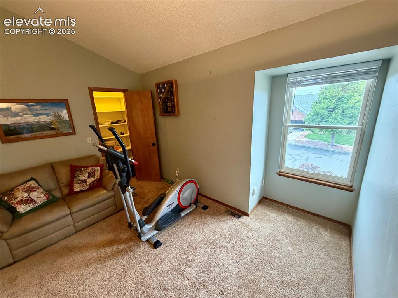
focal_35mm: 14
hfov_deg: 102.1
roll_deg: +2.9
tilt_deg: -15.6
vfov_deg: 85.6
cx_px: 199
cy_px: 149
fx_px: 161
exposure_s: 1/60
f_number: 2.2
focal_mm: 2.22
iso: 250
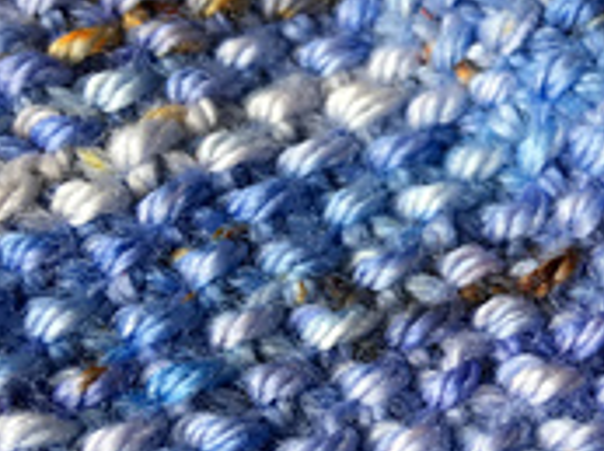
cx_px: 834
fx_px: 1463
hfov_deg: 20.8
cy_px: 260
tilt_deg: -55.2
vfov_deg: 17.5
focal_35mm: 84
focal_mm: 4.15
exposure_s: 1/100
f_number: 2.2
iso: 40
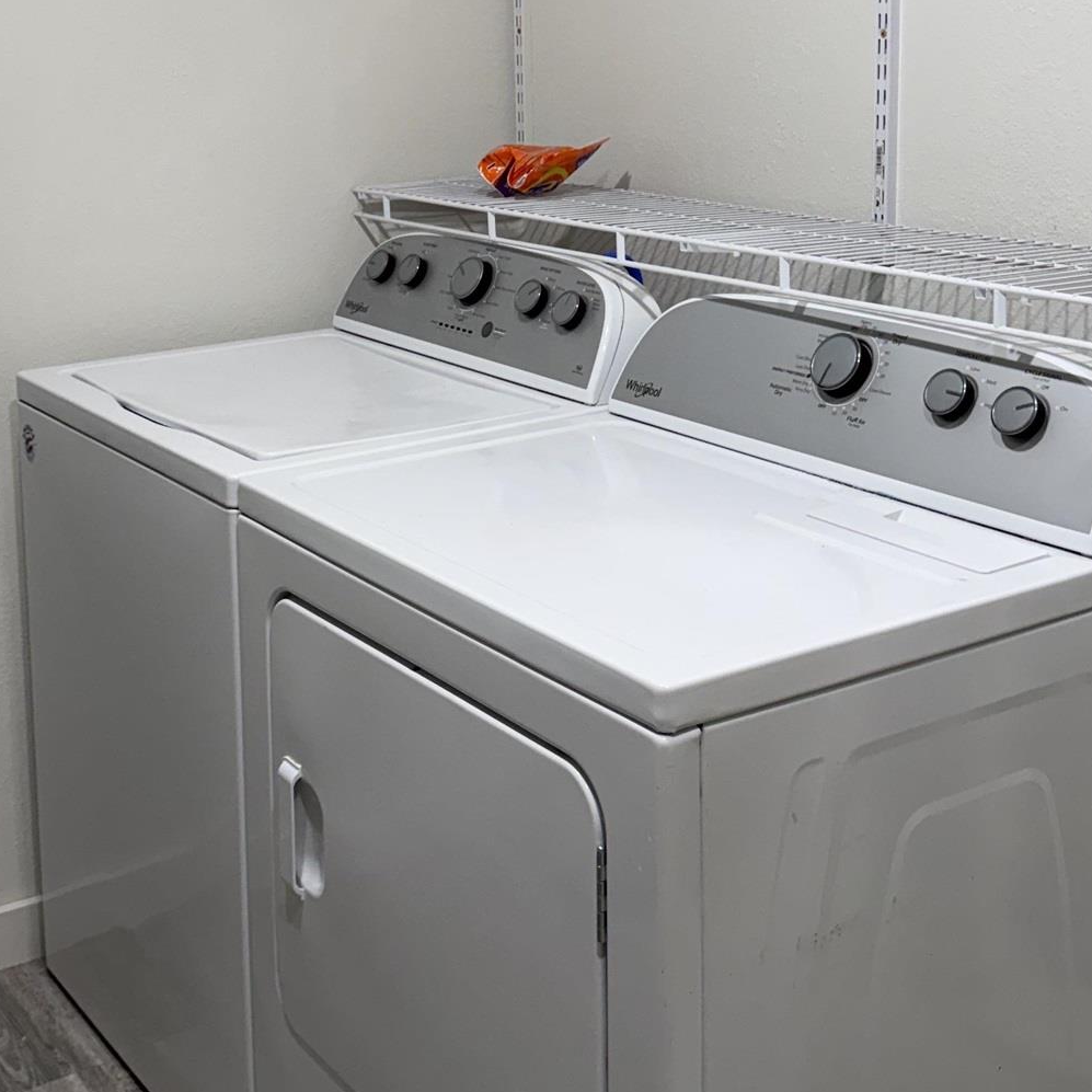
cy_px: 276
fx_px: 1749
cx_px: 460
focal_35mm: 49
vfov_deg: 34.0
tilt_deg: -8.7
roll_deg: +1.7
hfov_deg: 34.6
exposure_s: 1/120
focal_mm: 6.76
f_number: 1.78
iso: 125
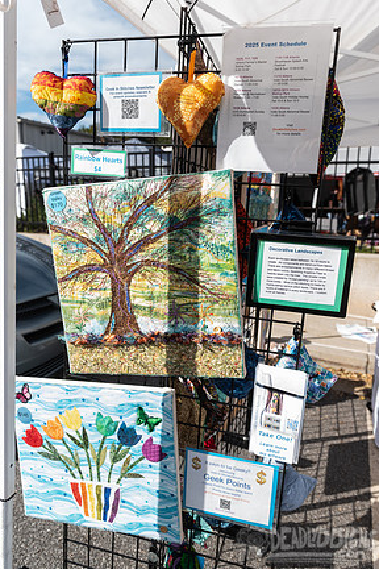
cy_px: 275
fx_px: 395
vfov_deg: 71.5
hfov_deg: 51.3
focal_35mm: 25
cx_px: 191
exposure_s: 1/640
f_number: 5
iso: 250
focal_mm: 24
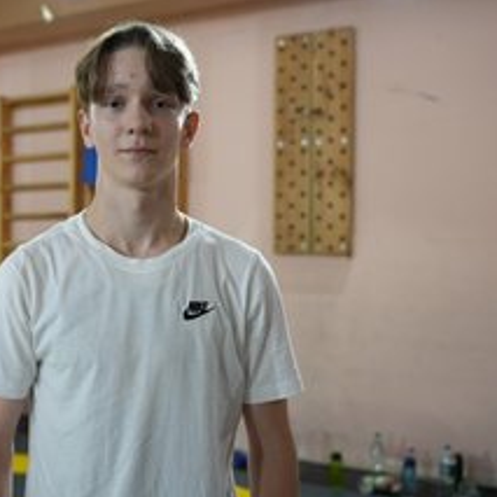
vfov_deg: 35.4
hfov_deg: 34.7
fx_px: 780
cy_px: 251
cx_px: 133
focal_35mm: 48
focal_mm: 30
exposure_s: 1/200
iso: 3200
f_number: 2.8
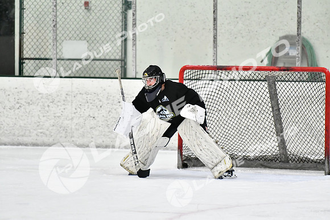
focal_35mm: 300
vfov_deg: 4.6
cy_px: 110
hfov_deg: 6.9
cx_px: 165
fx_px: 2751
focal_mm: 200
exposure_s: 1/1250
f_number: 2.8
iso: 5000
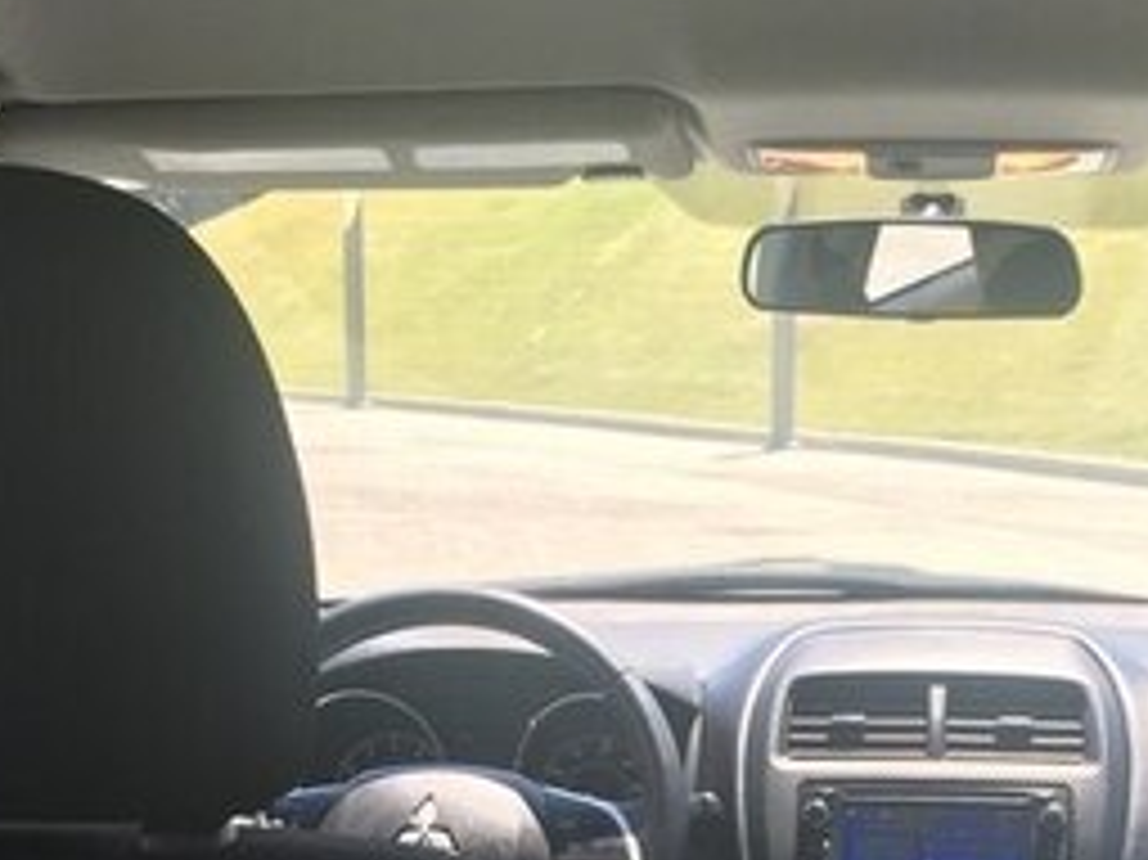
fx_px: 2486
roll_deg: -1.9
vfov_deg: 18.4
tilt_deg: -19.5
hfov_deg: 25.8
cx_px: 806
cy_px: 1078
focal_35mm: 75
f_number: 2.2
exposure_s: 1/230
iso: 25
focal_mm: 4.15
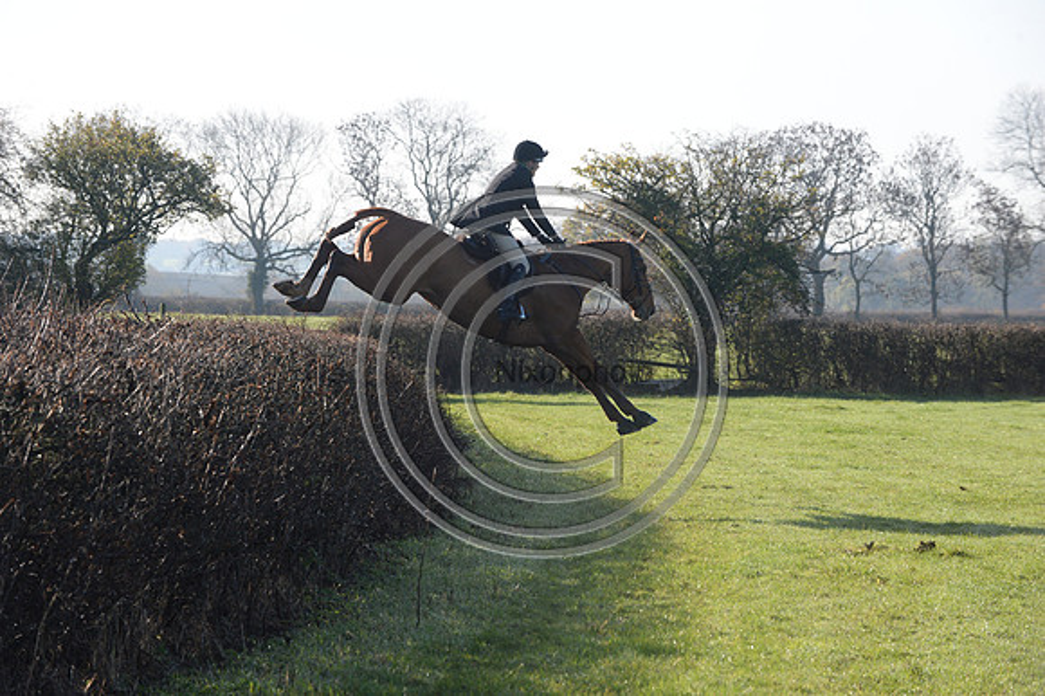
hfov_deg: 14.7
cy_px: 348
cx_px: 522
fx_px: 4061
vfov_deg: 9.8
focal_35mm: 140
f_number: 6.3
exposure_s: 1/1250
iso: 1000
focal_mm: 140
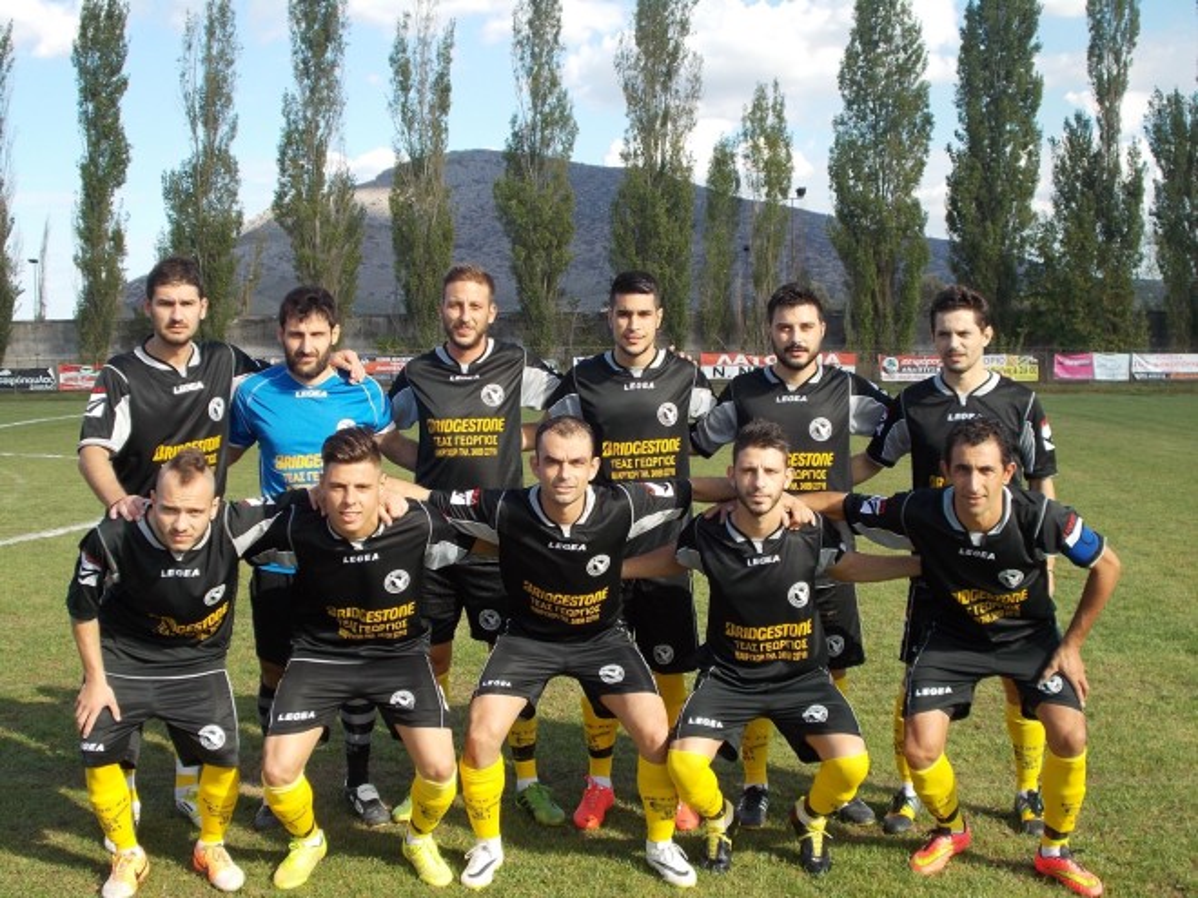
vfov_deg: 32.9
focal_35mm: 44
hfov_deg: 42.9
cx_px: 599
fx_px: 1523
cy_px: 449
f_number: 4.2
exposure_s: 1/250
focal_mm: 7.9
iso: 80
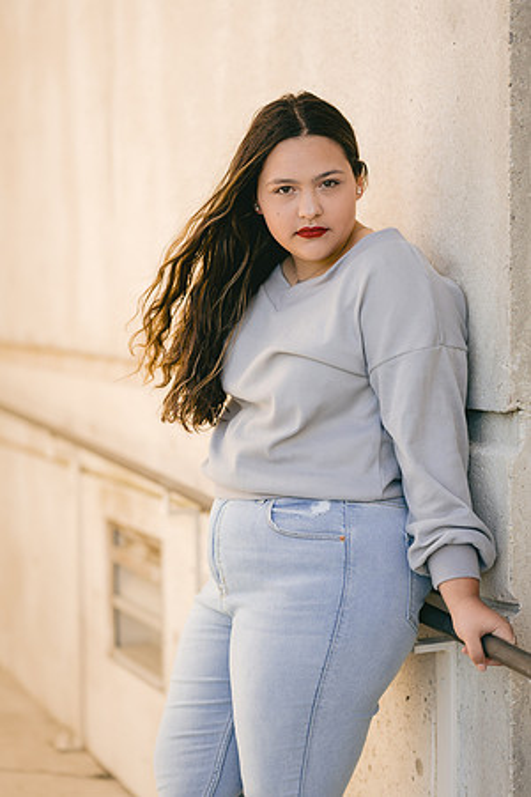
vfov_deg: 23.9
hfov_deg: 16.1
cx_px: 266
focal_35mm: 85
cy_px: 398
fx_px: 1880
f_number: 2
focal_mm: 85
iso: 160
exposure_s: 1/800
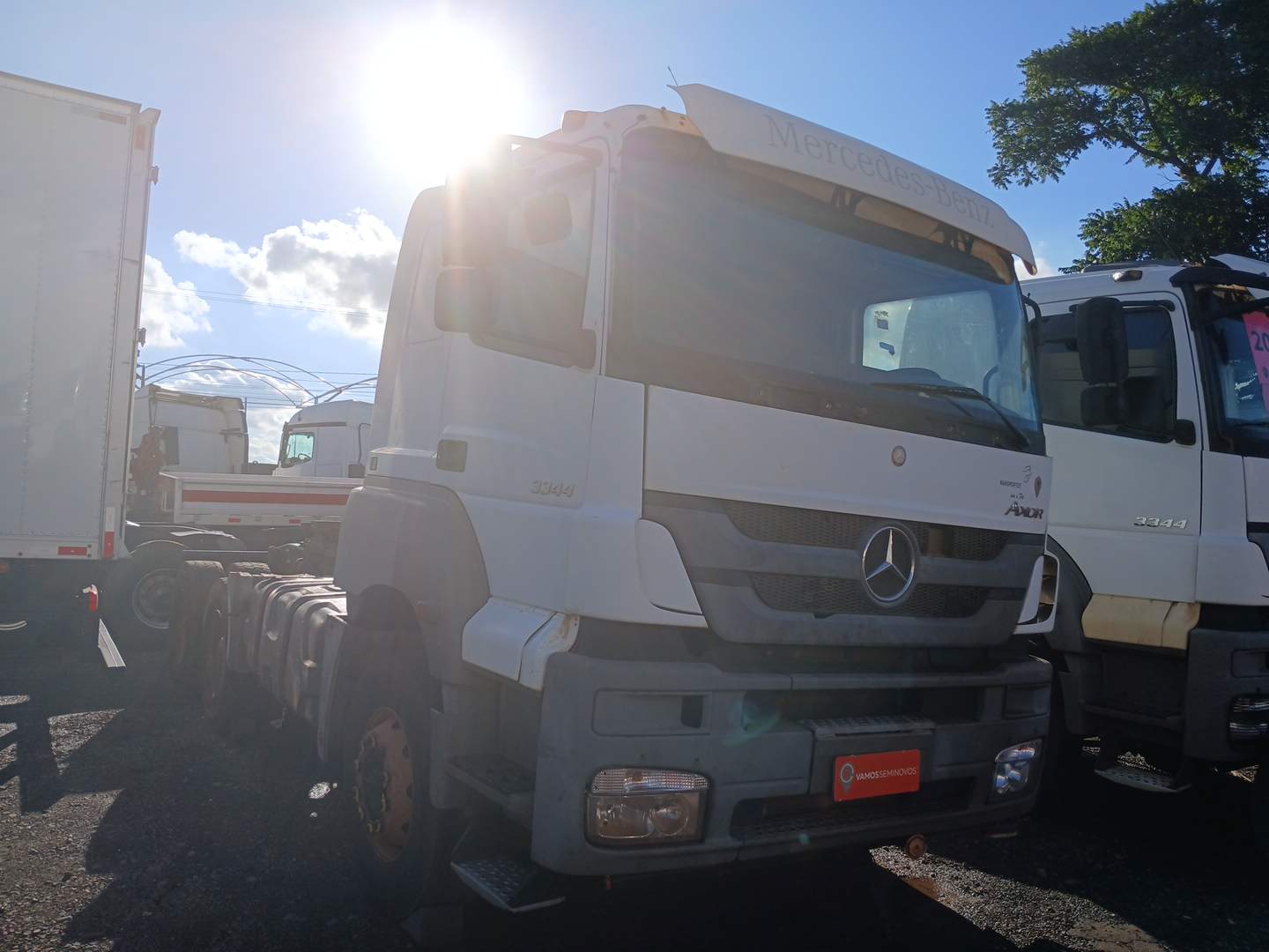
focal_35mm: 26
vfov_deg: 53.1
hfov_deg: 67.3
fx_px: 953
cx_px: 634
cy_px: 476
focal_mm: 3.98
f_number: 1.8
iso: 21
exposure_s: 1/1052
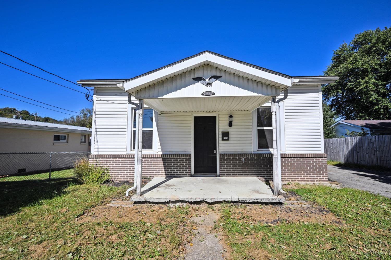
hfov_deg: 98.5
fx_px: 168
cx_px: 196
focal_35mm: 16
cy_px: 130
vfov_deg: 75.5
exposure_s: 1/500
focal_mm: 15.5
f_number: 8
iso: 100
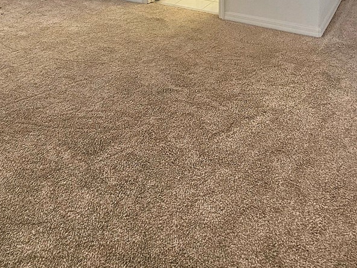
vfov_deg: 31.0
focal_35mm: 35
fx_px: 361
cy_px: -87
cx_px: 222
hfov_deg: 52.1
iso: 100
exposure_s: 1/120
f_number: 2.2
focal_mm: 2.2
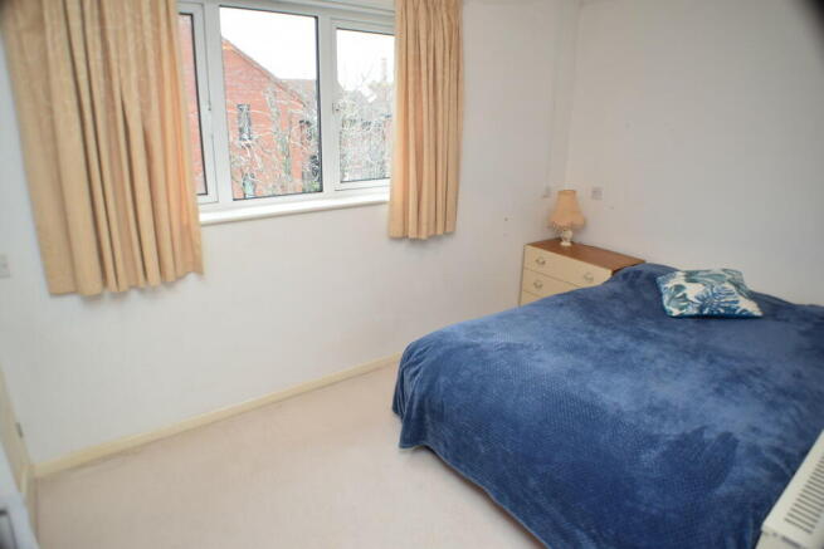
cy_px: 274
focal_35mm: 27
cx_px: 412
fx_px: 618
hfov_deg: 67.4
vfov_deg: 48.0
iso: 400
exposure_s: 1/80
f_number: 4.5
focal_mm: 18
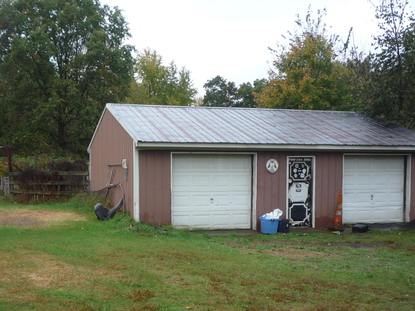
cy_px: 203
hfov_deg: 41.0
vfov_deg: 31.3
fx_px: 551
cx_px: 156
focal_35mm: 46
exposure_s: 1/100
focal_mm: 5.2
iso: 100
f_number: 3.3
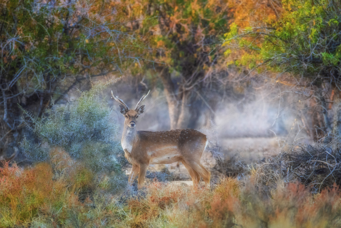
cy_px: 114
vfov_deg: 2.9
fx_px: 4548
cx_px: 170
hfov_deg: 4.3
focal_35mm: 480
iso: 1250
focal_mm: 480
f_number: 8
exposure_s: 1/125
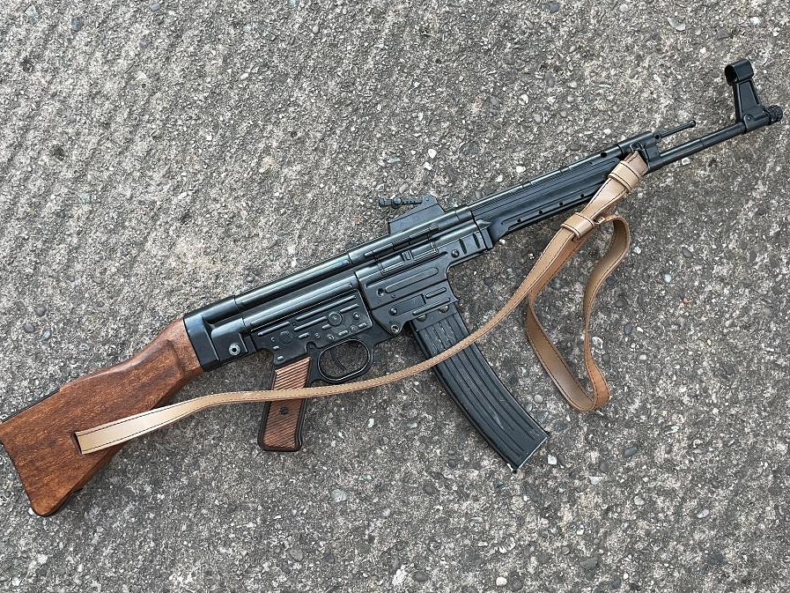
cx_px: 391
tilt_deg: -87.5
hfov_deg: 65.3
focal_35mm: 27
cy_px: 305
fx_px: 616
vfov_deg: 51.4
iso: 125
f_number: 1.6
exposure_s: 1/50
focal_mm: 4.2
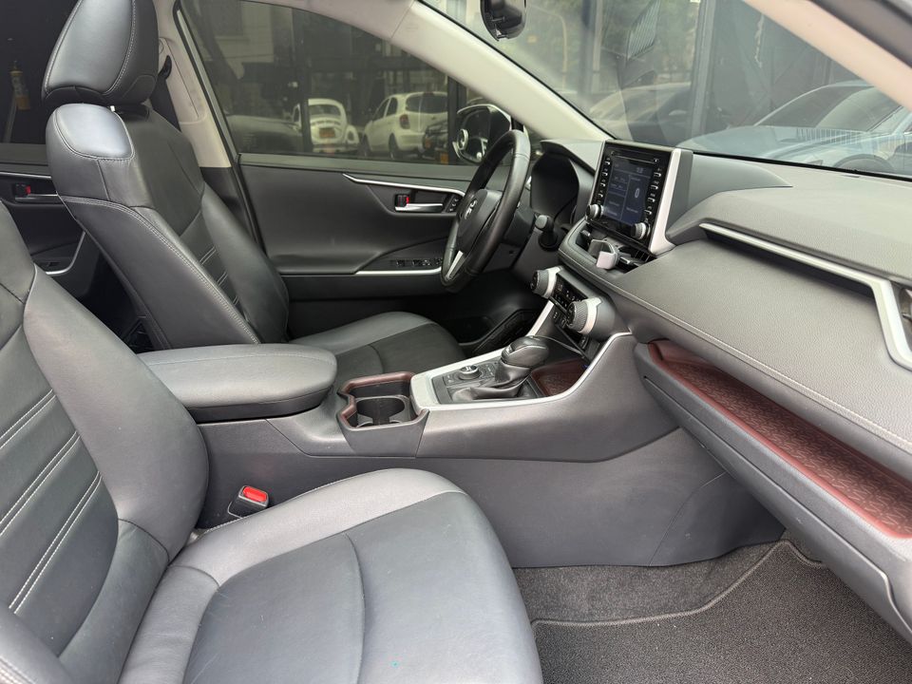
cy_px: 342
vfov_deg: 56.8
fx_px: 632
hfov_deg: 71.6
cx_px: 456
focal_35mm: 24
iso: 125
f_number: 1.78
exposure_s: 1/121
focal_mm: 6.76
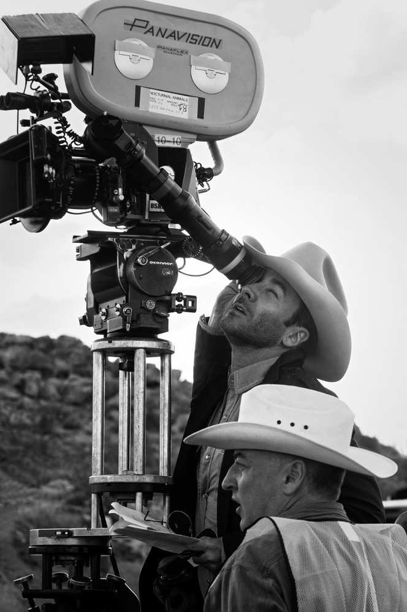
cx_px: 204
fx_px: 2194
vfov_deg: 15.9
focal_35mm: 129
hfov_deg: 10.6
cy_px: 306
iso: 500
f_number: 8
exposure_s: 1/320
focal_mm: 86
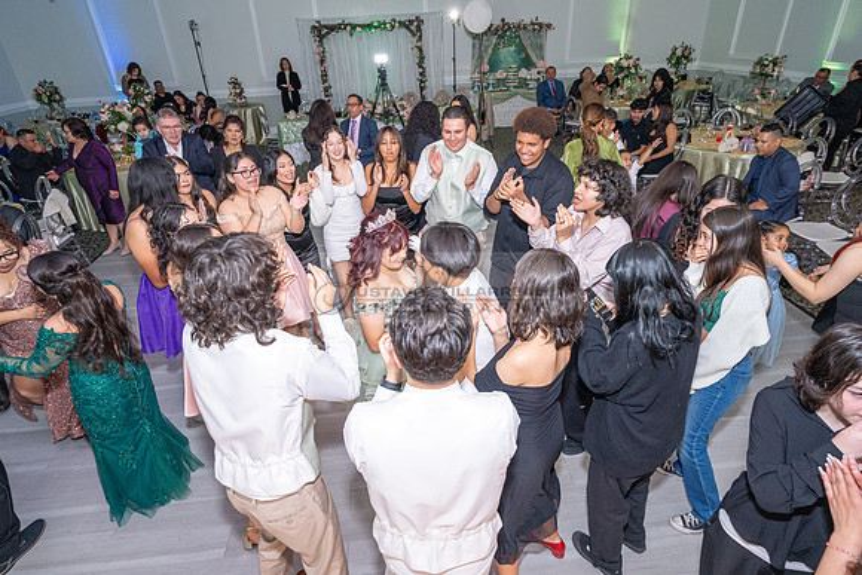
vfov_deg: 60.7
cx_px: 431
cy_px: 288
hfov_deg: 82.6
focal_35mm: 20
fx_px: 491
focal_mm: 20.5
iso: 1250
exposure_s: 1/160
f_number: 4
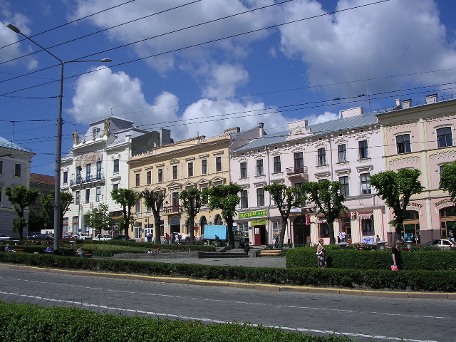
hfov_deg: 49.0
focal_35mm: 38
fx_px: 501
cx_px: 228
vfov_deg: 37.7
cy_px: 171
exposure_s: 1/605
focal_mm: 5.8
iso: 100
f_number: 5.6
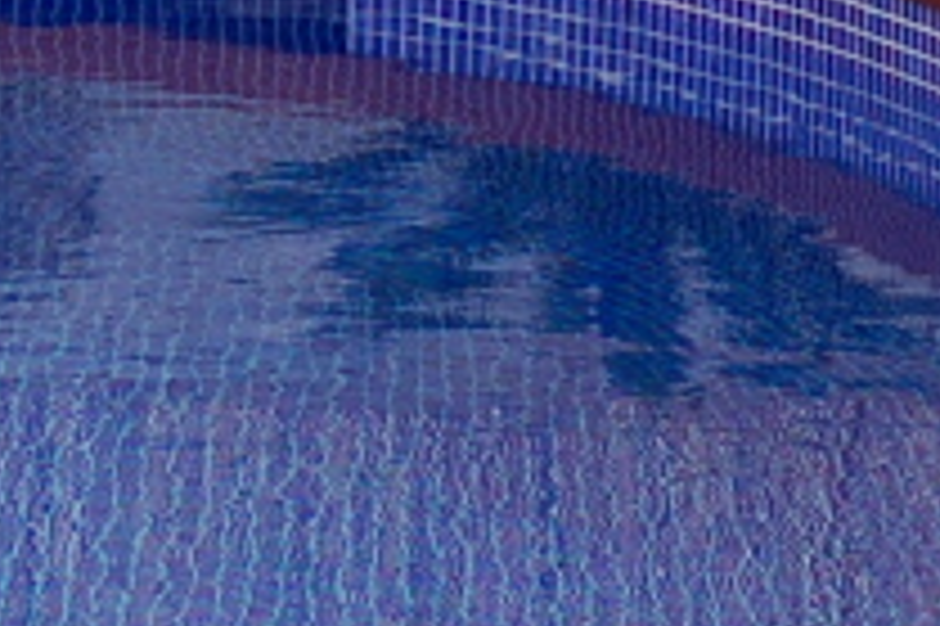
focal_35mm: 446
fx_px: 11636
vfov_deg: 3.1
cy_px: 239
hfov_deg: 4.6
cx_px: -807
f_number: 6.3
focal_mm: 46
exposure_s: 1/160
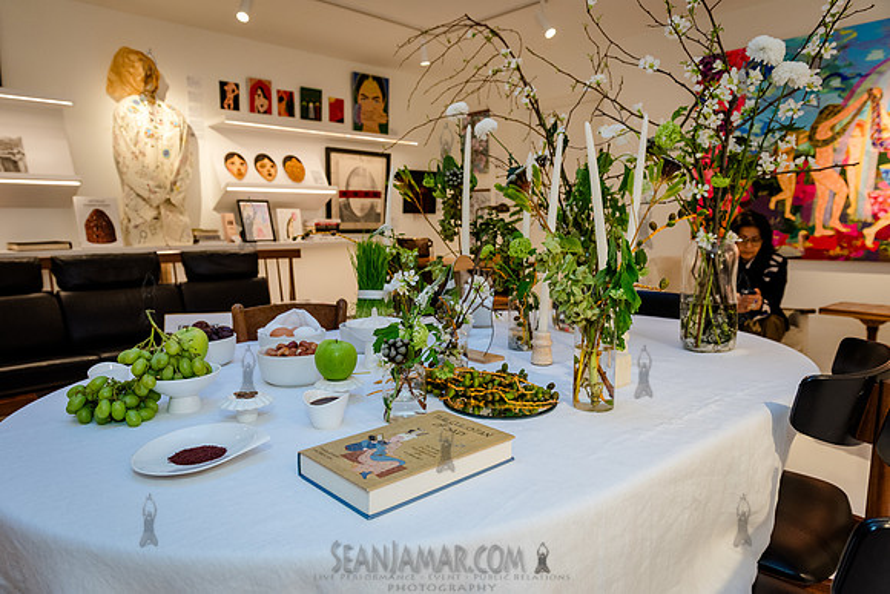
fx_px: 600
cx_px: 445
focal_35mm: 24
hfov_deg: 73.2
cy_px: 297
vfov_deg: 52.7
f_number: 4.5
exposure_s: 1/250
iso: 1600
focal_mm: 24
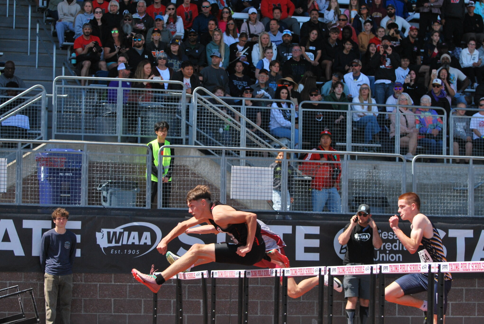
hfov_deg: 15.5
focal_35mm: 132
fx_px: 1777
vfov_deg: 10.4
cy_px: 147
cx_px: 247
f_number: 4.5
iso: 200
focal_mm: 70
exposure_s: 1/1250
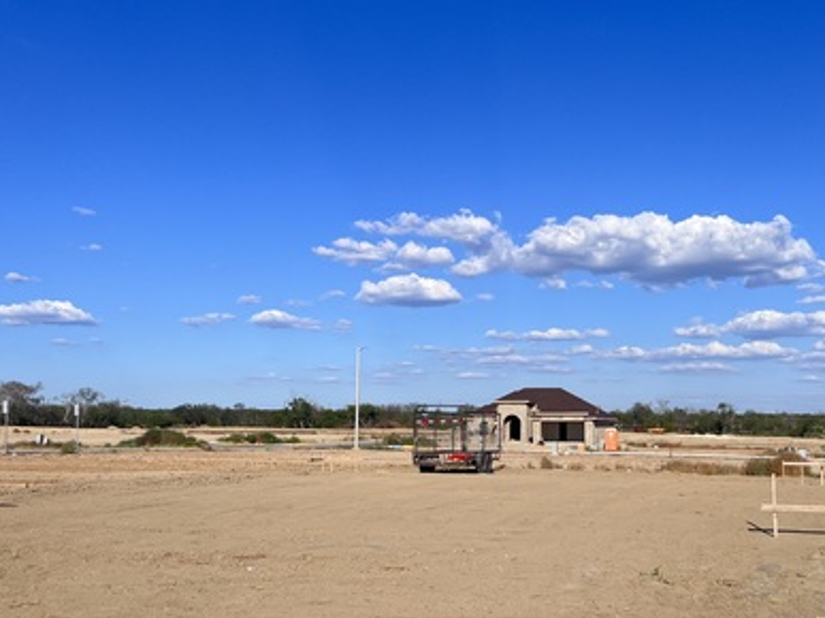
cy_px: 358
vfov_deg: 33.5
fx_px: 1024
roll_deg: -0.2
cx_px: 522
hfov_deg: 43.5
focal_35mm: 43
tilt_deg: +2.6
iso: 50
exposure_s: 1/5319
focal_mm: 5.7
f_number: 1.5
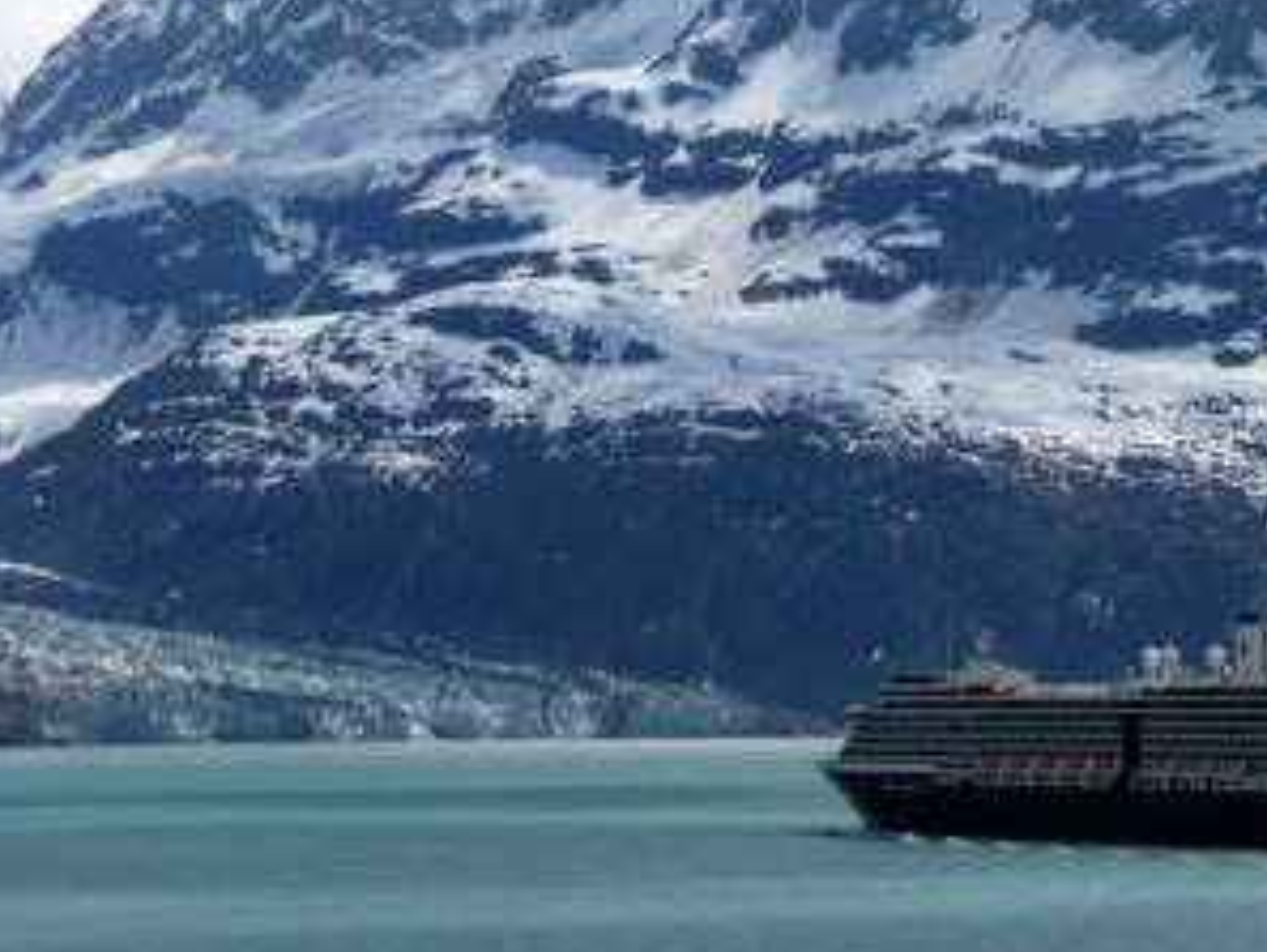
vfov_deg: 8.2
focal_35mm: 181
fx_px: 6628
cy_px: 307
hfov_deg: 10.9
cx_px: 776
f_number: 11
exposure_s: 1/250
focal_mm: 19.1
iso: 100
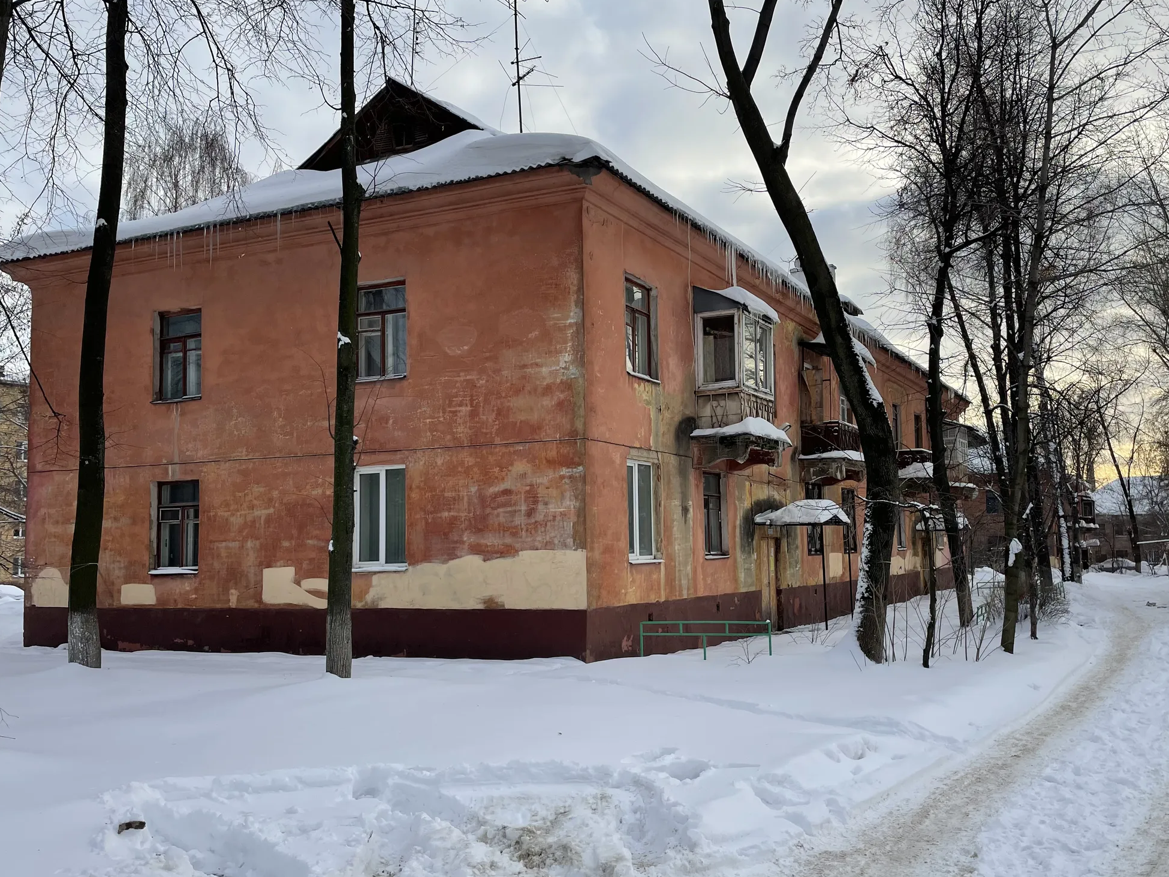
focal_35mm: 32
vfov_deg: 44.2
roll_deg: +1.6
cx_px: 706
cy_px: 460
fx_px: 1081
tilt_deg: +5.6
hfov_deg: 56.3
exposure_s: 1/1949
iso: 32
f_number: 1.6
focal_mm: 4.2
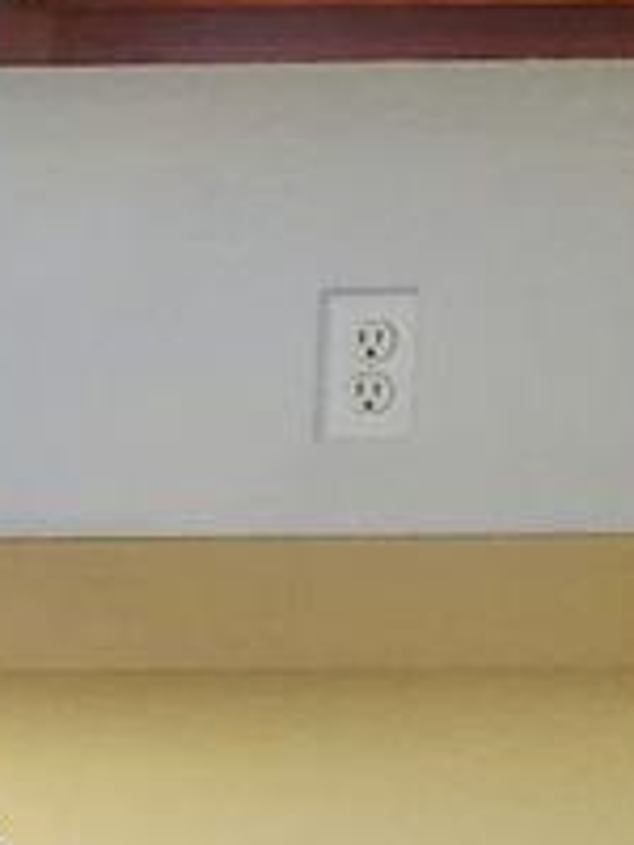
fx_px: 1905
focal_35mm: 78
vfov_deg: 24.9
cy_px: 308
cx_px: -655
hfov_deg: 15.1
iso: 500
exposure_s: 1/60
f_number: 2.2
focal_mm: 1.8
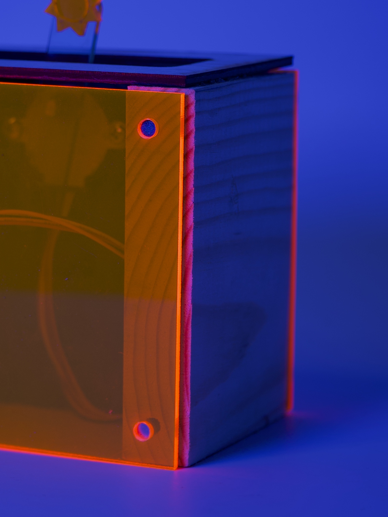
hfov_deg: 9.9
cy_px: 226
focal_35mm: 150
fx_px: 2242
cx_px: 63
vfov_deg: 13.2
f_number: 4
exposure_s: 1/160
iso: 160
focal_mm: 58
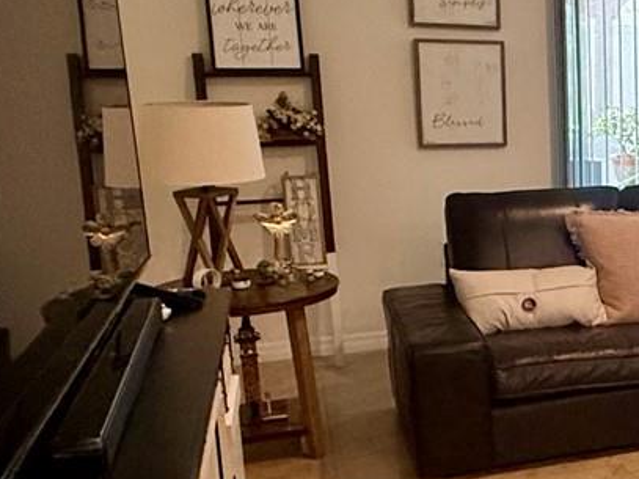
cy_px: 254
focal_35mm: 55
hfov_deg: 28.9
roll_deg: -2.4
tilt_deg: -11.0
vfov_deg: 26.5
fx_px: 1015
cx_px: 818
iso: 500
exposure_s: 1/120
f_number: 2.2
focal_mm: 2.22
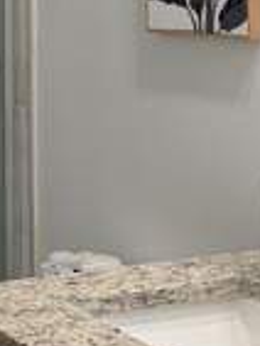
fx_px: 1090
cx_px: -123
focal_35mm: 109
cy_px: -10
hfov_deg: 12.9
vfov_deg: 17.6
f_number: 1.78
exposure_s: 1/120
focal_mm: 6.76
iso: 160
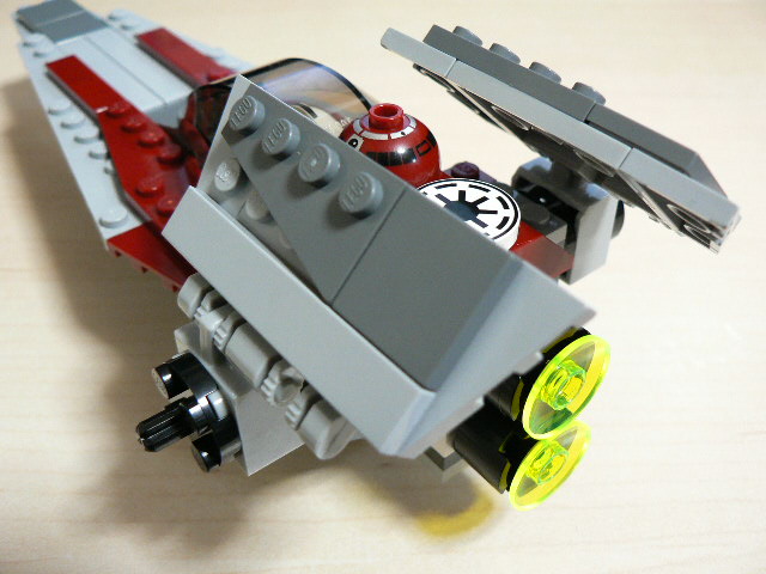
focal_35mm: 36
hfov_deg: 51.4
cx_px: 383
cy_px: 287
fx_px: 797
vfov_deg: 39.7
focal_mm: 6
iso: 200
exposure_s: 1/10
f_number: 2.8
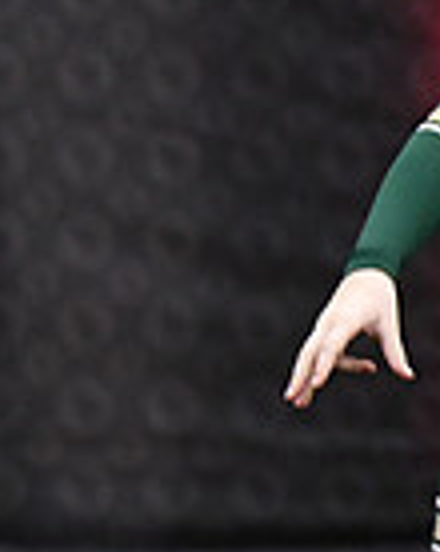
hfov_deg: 1.4
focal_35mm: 1124
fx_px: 18337
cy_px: 50
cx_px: -696
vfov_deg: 1.7
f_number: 2.8
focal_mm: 190
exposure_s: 1/800
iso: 5000
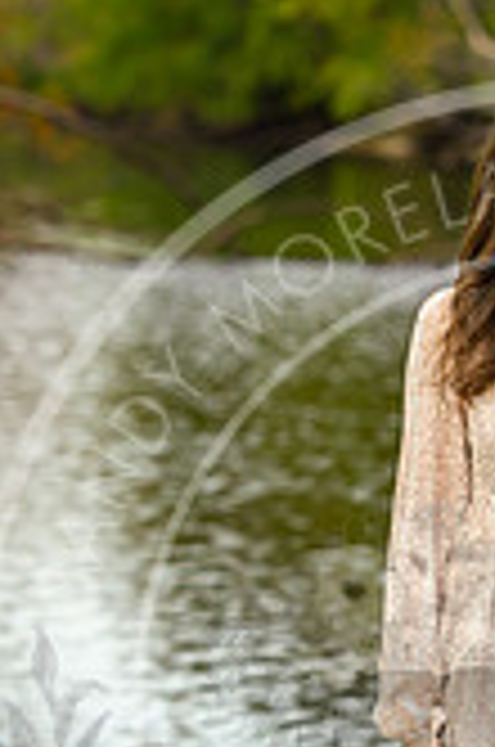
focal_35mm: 231
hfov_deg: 5.9
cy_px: 706
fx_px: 4784
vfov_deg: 8.9
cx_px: 594
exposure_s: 1/640
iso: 160
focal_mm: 85
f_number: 3.2
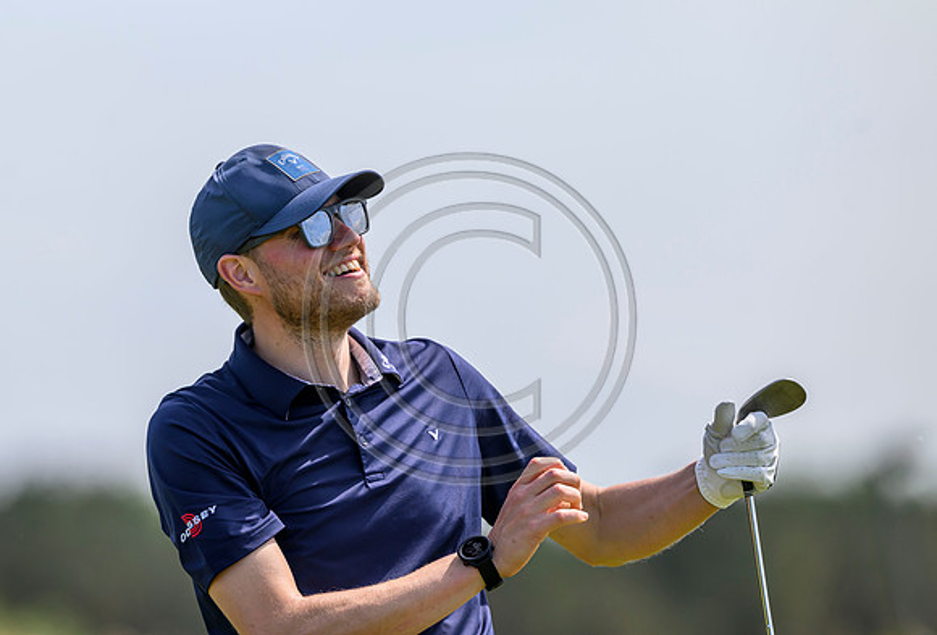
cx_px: 343
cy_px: 240
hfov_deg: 4.1
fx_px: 13182
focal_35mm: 504
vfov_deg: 2.8
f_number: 4.5
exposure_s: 1/3200
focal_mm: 400
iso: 500
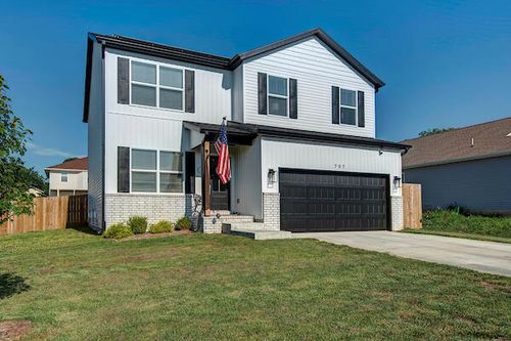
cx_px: 256
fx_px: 341
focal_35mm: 24
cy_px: 170
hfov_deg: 73.8
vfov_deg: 53.1
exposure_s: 1/1000
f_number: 6.7
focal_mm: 24
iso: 100
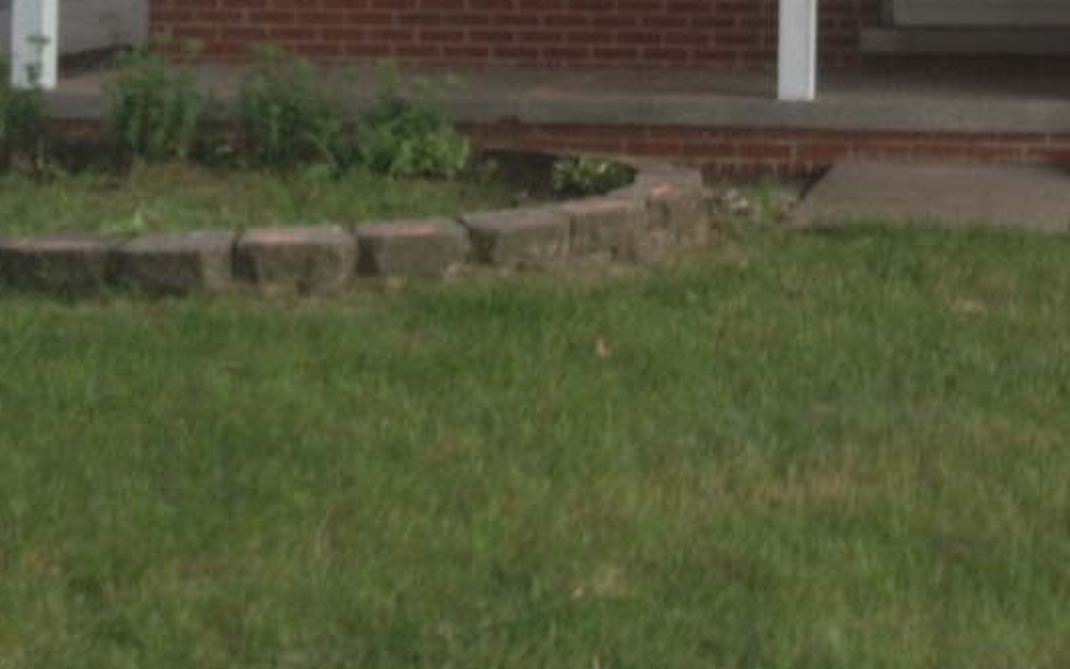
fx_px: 2624
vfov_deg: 14.0
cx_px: 1007
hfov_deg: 22.4
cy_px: -193
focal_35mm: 90
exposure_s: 1/20
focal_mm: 4.28
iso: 64
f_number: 2.4
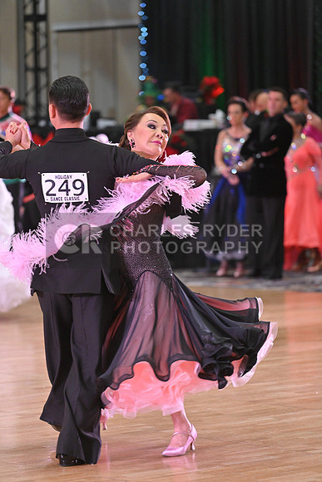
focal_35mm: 175
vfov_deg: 11.7
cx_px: 161
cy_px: 241
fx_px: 2346
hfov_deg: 7.9
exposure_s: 1/400
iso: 3200
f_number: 4.5
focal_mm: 175
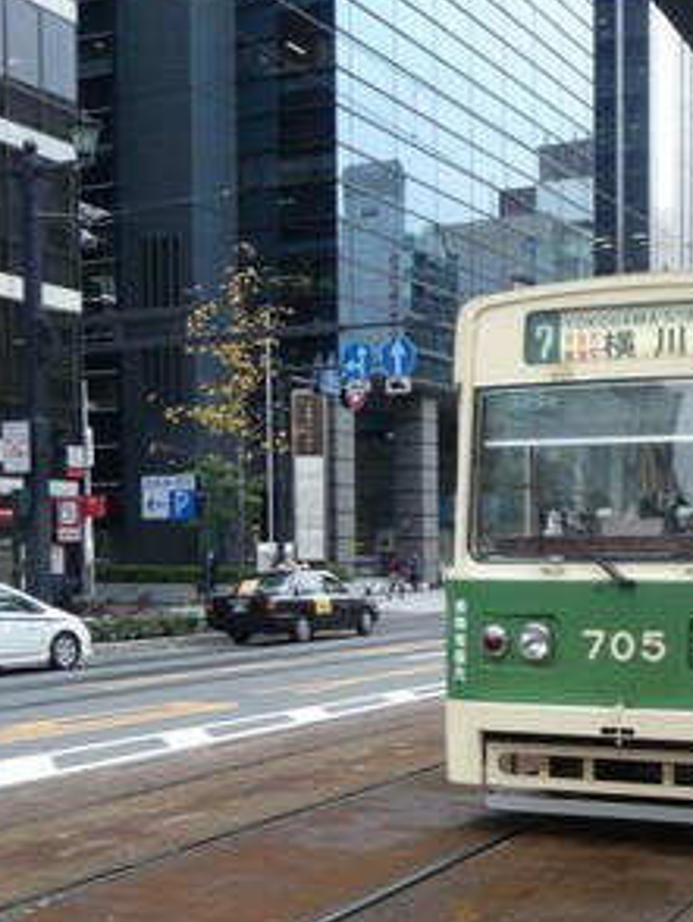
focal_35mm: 52
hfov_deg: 27.7
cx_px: 517
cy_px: 637
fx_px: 1386
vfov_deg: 36.3
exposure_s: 1/80
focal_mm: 5.6
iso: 100
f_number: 3.6
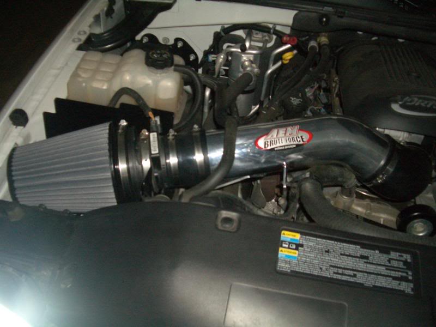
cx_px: 218
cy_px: 164
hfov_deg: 52.6
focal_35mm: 35
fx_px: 441
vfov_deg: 40.7
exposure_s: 1/60
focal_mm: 5.8
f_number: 2.6
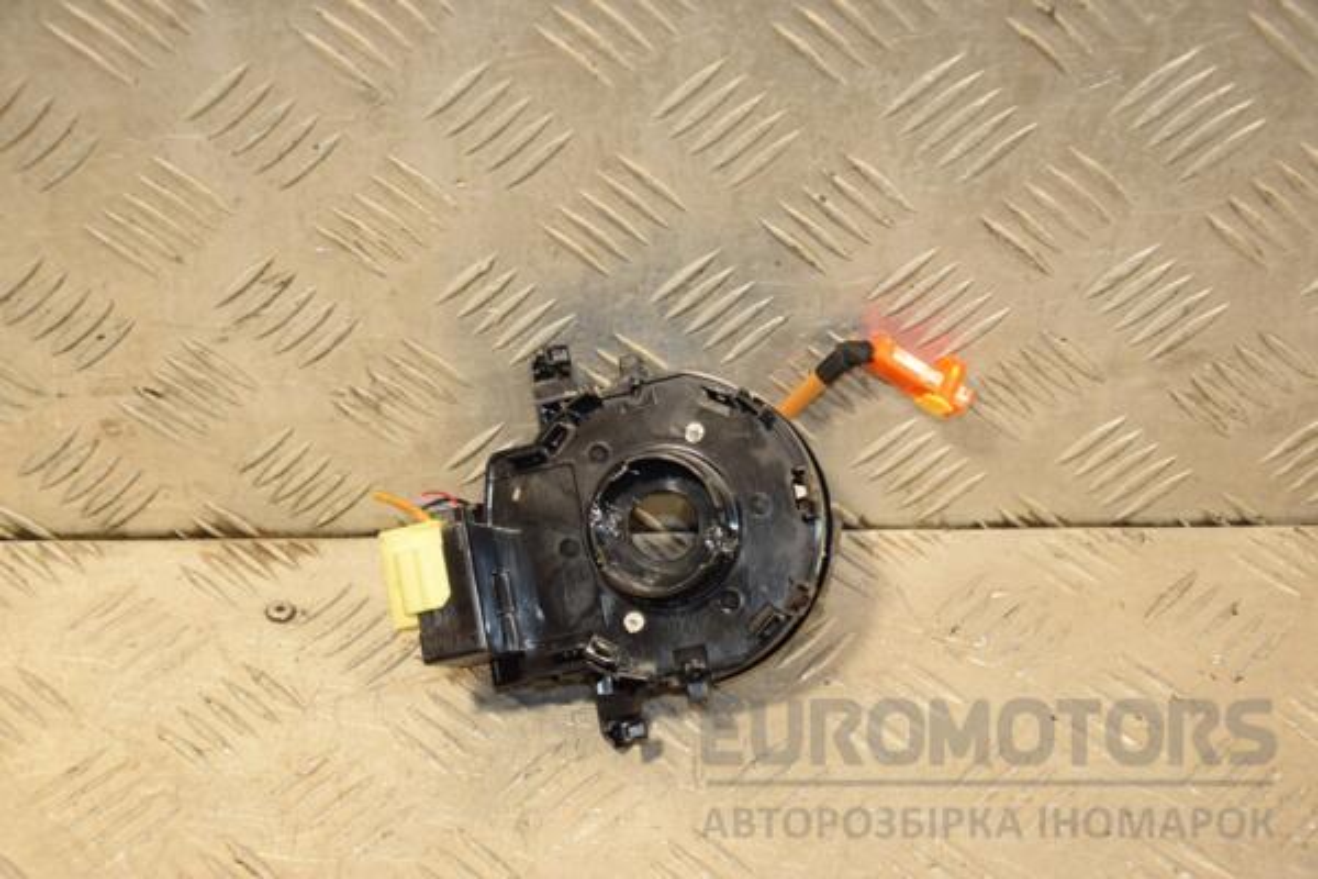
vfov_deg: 18.9
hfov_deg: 28.1
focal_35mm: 72
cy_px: 440
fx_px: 2636
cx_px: 659
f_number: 5
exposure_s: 1/200
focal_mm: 48
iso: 800
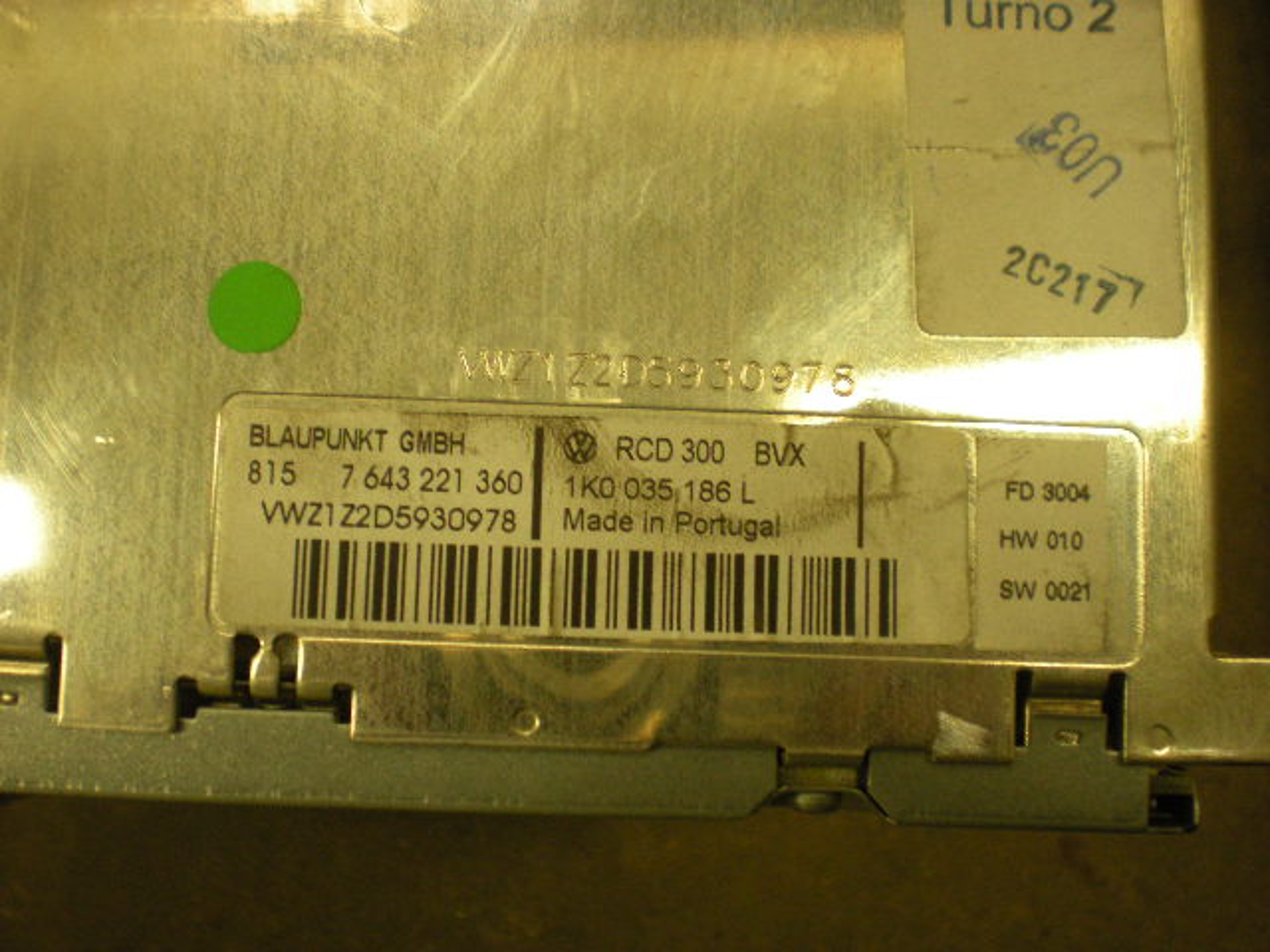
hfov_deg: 49.0
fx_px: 1394
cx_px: 635
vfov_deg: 37.7
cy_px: 476
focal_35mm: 38
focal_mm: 6.3
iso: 200
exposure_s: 1/50.7
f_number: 3.1
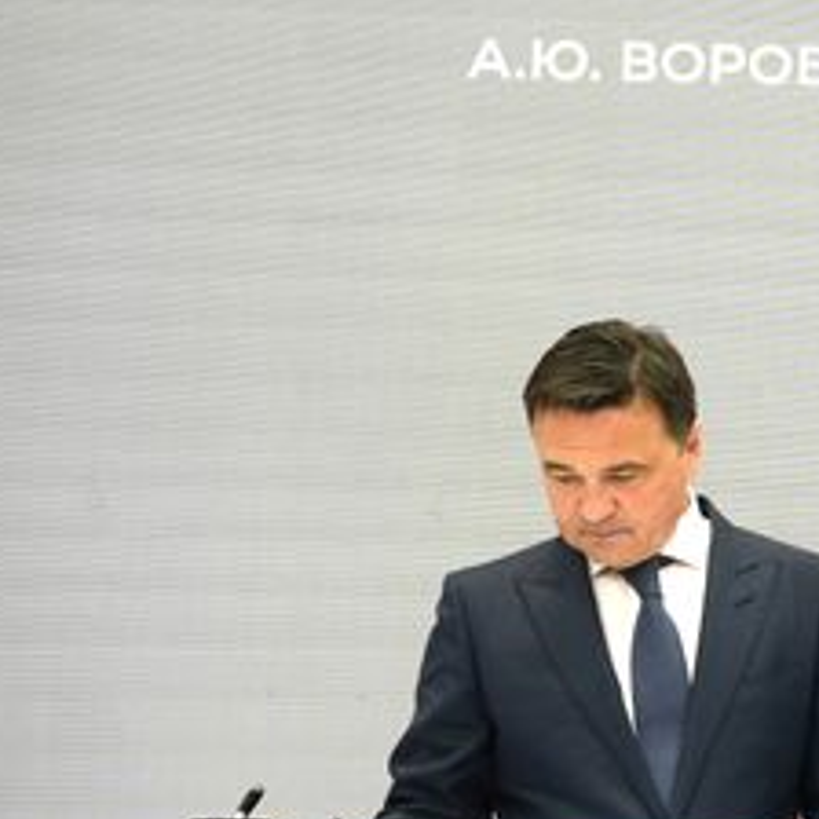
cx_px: 1194
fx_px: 2275
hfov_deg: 18.3
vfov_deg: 20.4
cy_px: 431
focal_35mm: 85
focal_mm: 32
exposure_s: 1/125
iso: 1000
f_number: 4.5
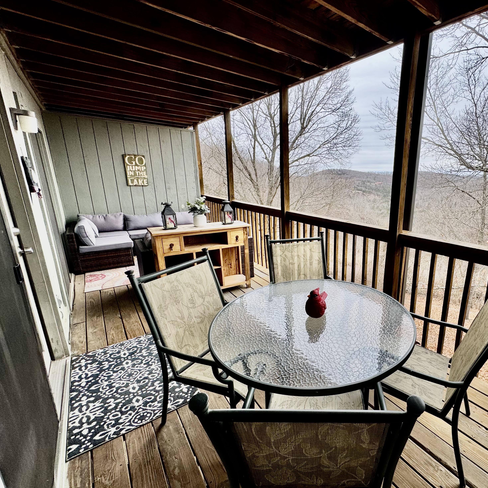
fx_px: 271
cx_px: 335
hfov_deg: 80.4
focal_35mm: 17
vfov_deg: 84.0
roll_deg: -2.0
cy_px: 248
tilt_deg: -15.0
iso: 40
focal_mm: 2.22
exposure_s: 1/202
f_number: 2.2
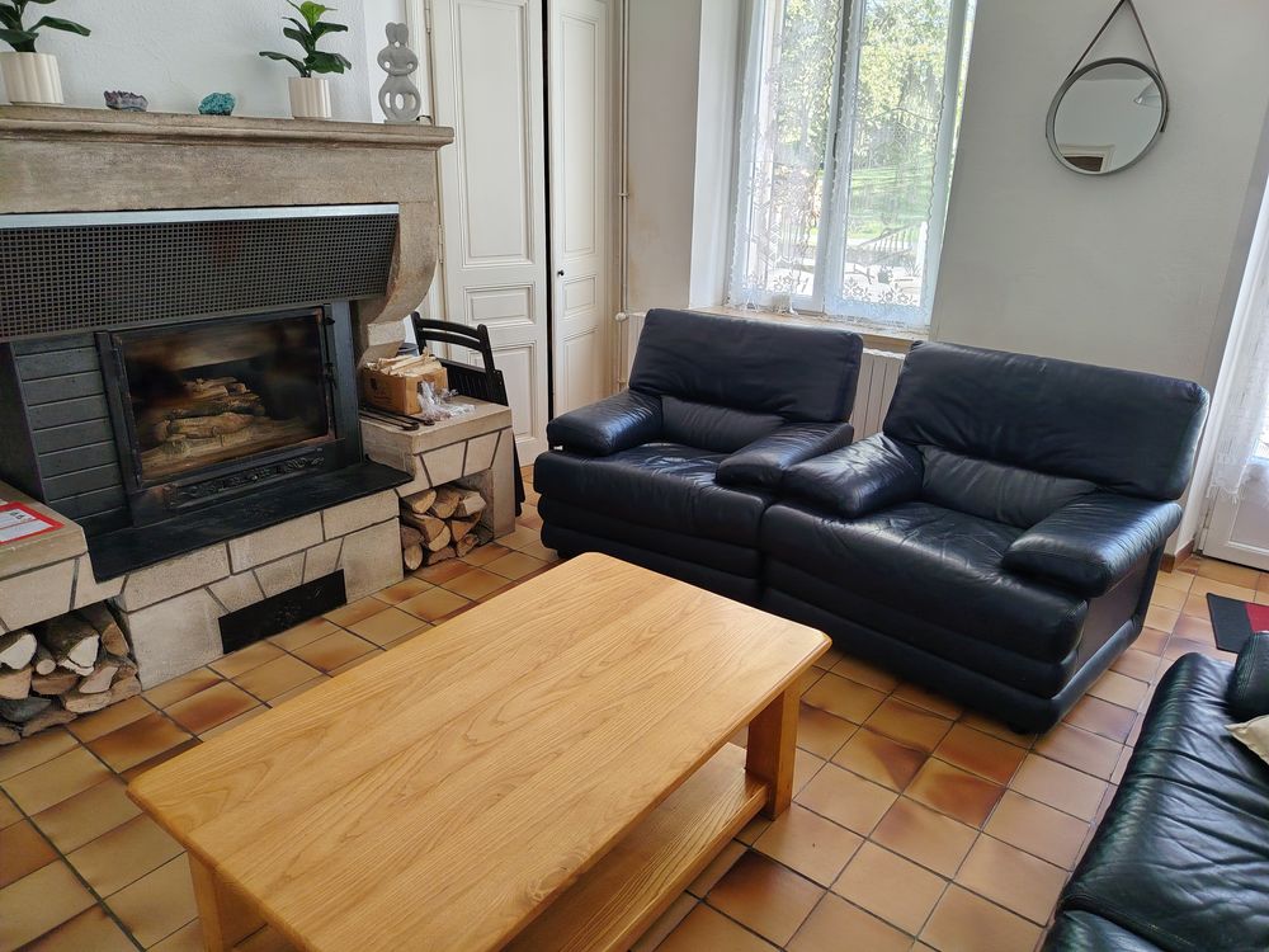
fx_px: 880
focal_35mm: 24
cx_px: 634
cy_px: 476
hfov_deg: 71.6
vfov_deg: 56.8
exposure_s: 1/30
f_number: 1.75
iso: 119
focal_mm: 5.25
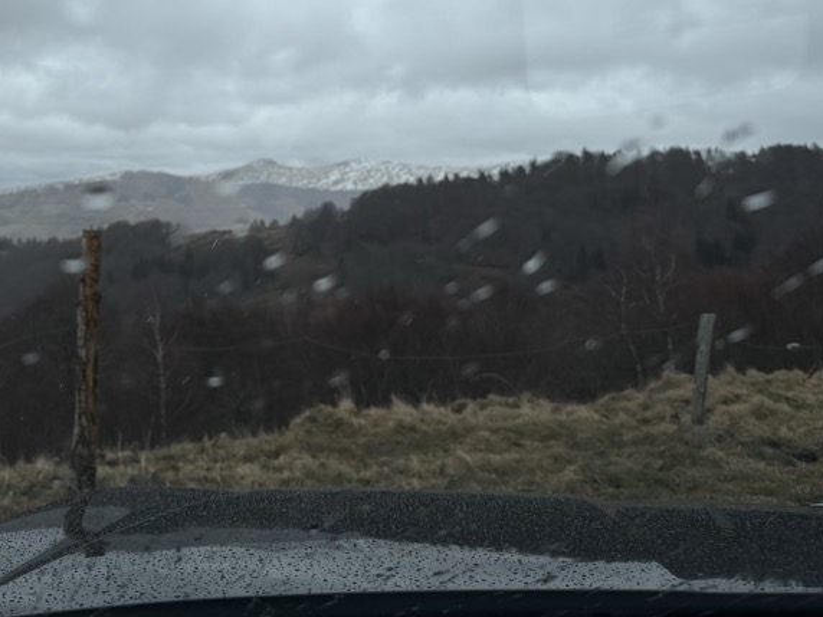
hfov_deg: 42.5
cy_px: 160
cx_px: 207
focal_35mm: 43
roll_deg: -0.5
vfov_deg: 33.0
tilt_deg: +2.4
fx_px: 1022
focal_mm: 6.76
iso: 80
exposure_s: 1/1174
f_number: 1.78
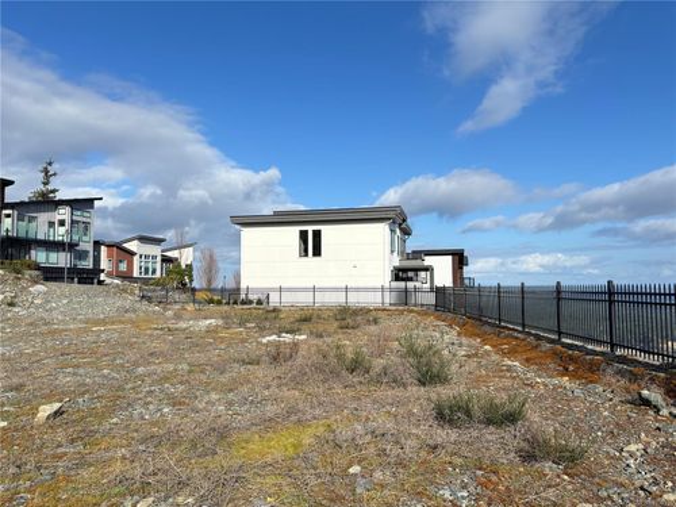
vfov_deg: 53.1
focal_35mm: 26
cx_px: 338
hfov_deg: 67.3
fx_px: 508
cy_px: 254
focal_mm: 5.96
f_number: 1.6
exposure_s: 1/3106
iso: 50
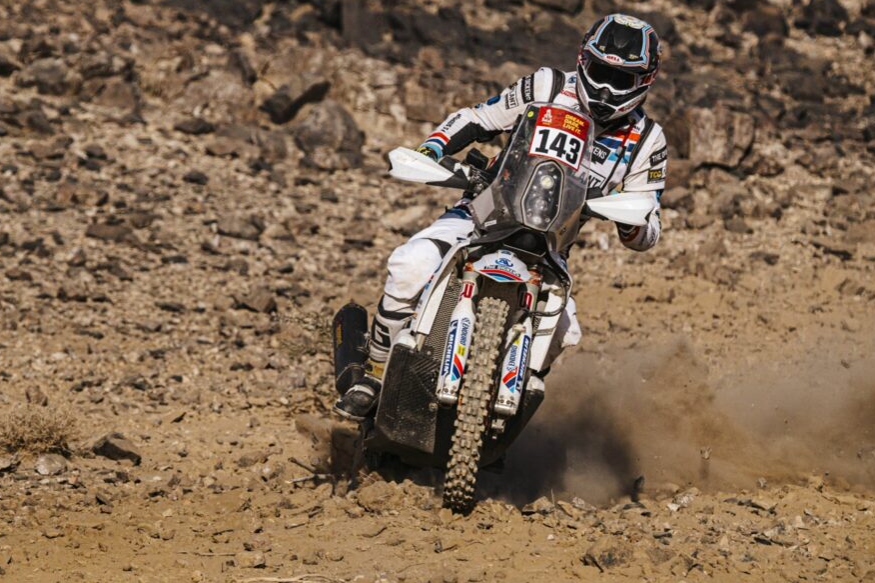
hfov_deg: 3.8
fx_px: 13214
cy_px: 327
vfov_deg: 2.5
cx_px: 372
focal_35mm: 544
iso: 250
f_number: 6.3
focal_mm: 270
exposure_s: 1/3200
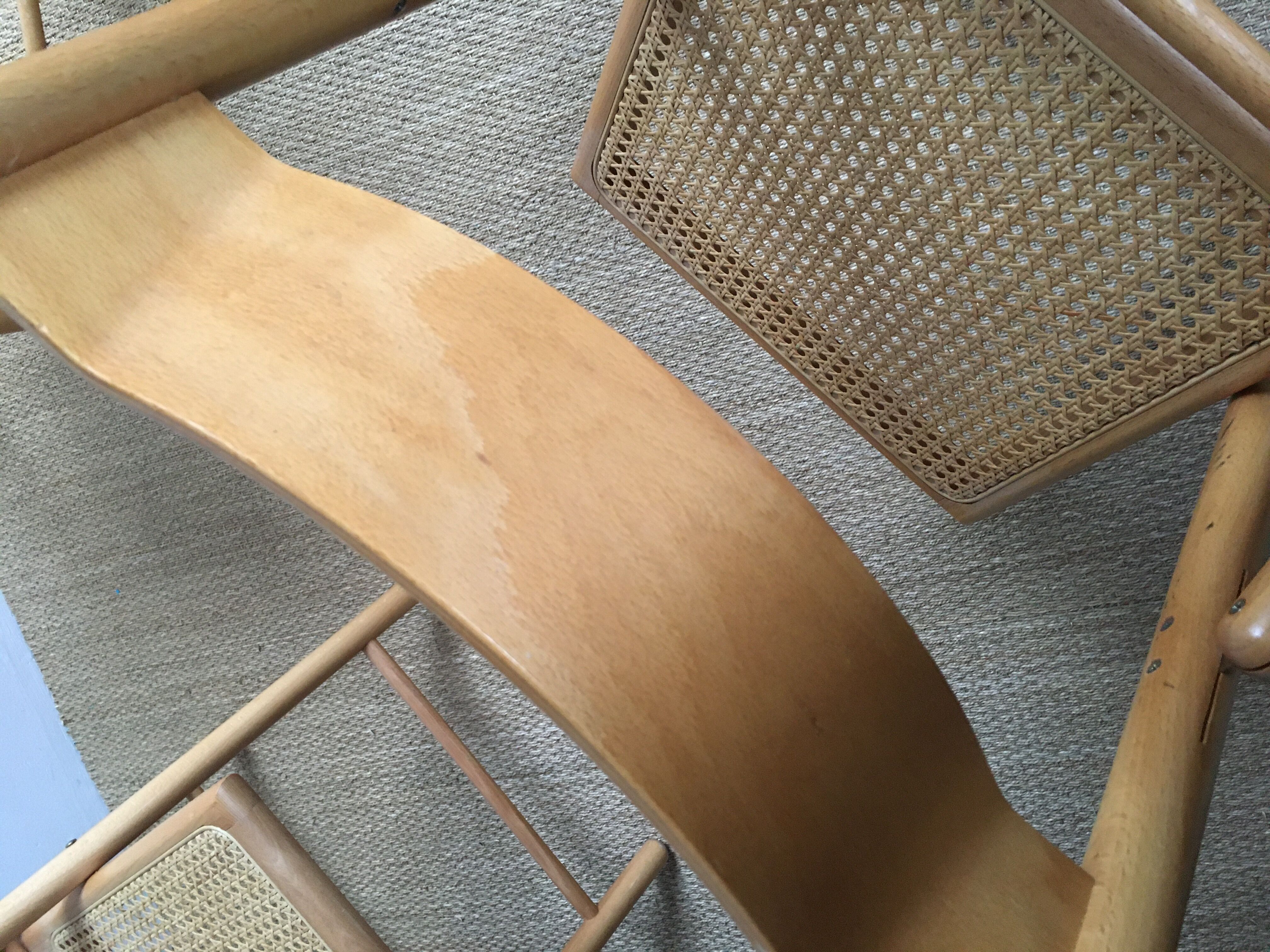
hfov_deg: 61.7
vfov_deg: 48.2
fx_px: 1064
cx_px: 635
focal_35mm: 29
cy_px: 476
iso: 250
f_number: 2.2
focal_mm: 4.15
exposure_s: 1/33
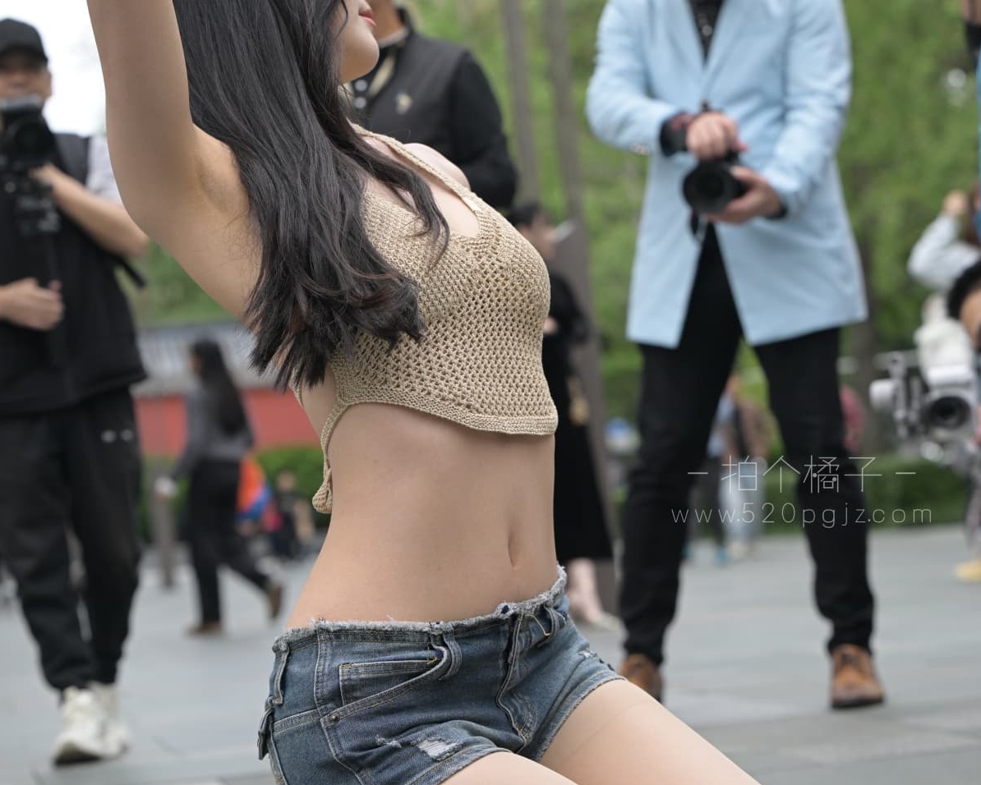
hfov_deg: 19.4
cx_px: 490
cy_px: 450
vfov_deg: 15.5
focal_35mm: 99
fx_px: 2875
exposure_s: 1/400
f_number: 4.5
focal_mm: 70
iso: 400
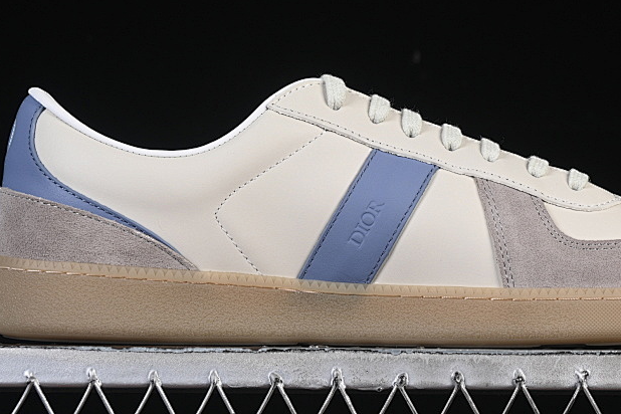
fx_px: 2260
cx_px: 375
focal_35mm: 131
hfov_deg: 15.6
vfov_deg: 10.5
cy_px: 125
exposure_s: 1/80
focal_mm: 50
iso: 160
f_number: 8
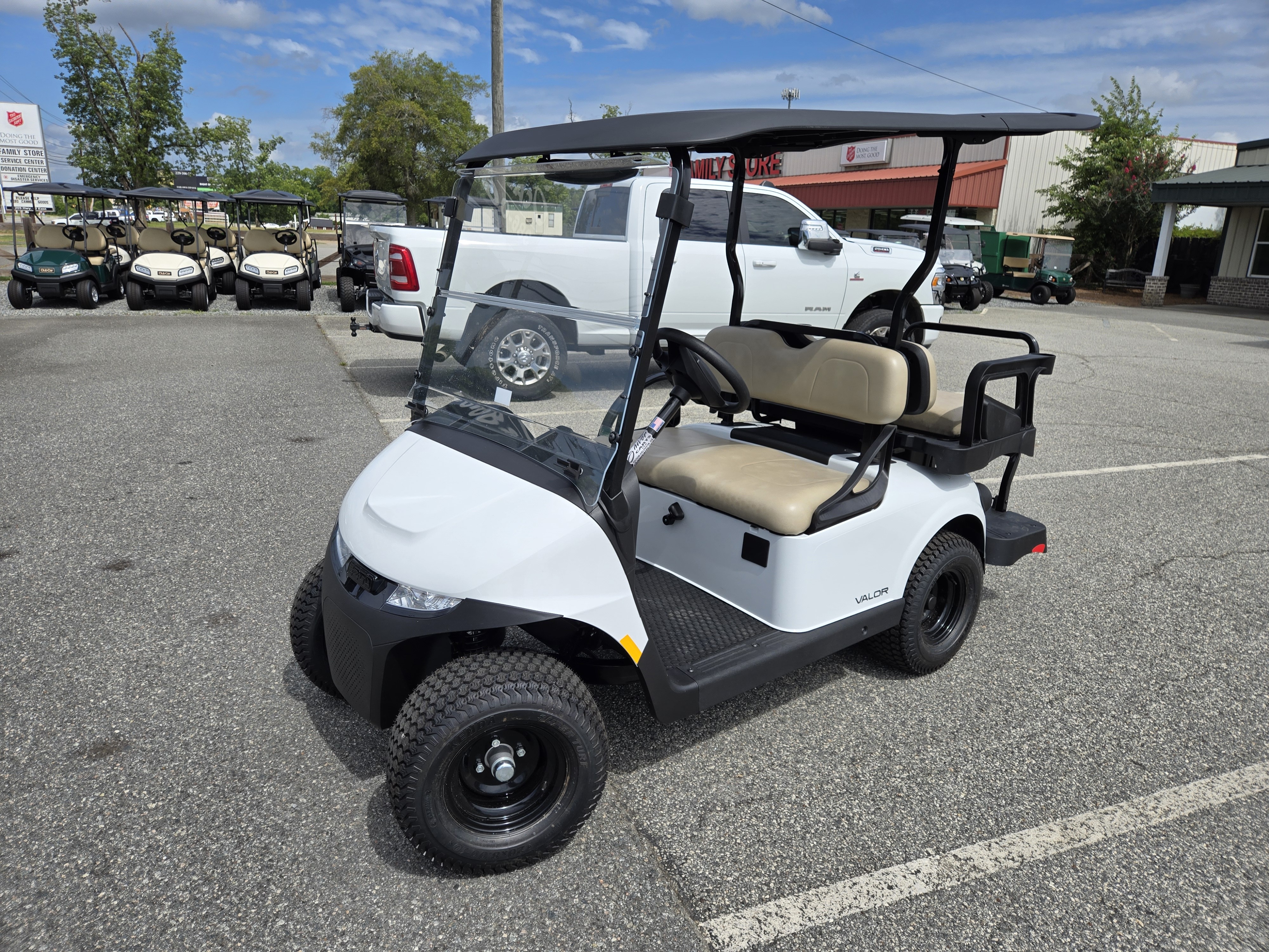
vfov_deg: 58.9
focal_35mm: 23
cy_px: 476
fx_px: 843
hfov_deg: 73.9
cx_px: 634
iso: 25
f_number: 1.8
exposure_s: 1/2671
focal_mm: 5.4
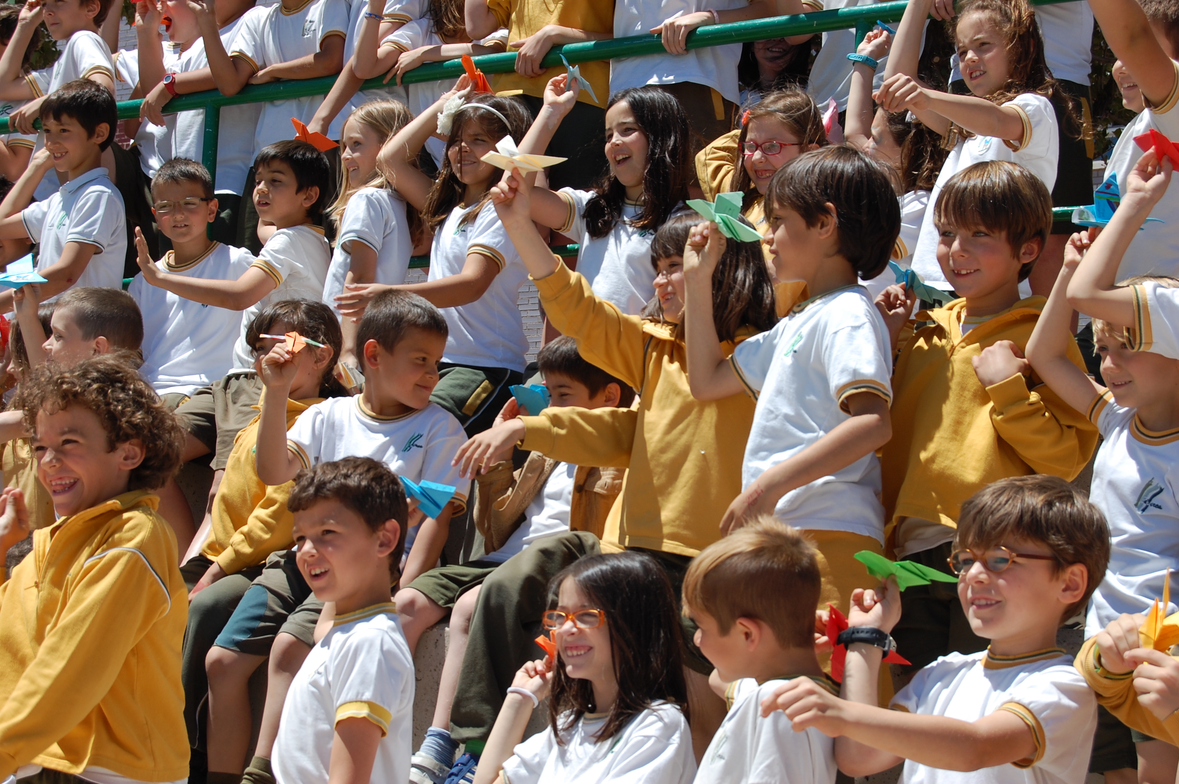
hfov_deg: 24.6
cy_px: 392
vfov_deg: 16.5
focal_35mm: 82
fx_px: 2699
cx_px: 590
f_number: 10
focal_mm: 55
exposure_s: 1/400
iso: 200
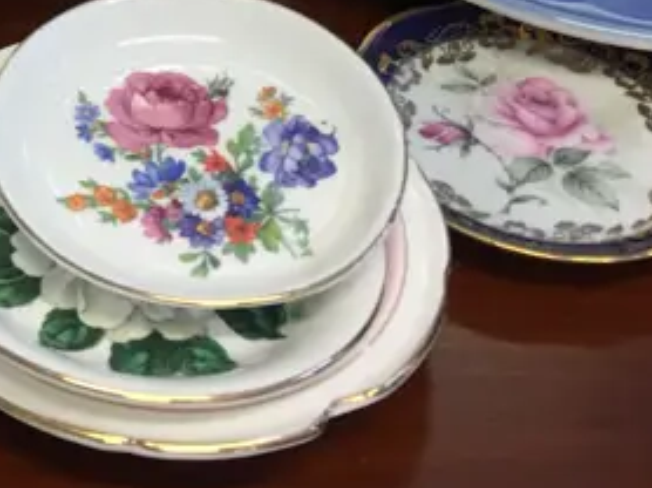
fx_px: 2014
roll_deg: +0.9
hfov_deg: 17.5
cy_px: -382
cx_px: -131
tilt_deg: -26.6
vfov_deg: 12.6
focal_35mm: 107
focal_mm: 4.15
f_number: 2.2
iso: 50
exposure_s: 1/33
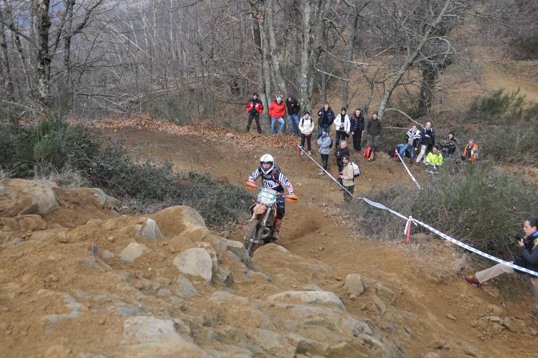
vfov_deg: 32.9
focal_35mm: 40
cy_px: 179
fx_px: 605
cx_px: 269
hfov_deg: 48.0
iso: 800
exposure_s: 1/1250
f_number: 4
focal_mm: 27
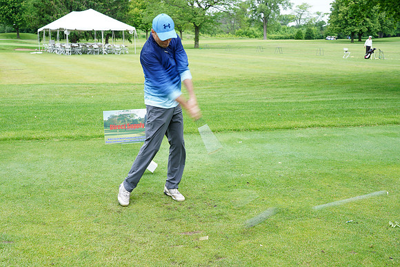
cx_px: 200
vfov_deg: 31.9
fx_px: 467
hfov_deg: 46.4
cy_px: 134
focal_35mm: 42
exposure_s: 1/100
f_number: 7.1
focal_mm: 42
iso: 160
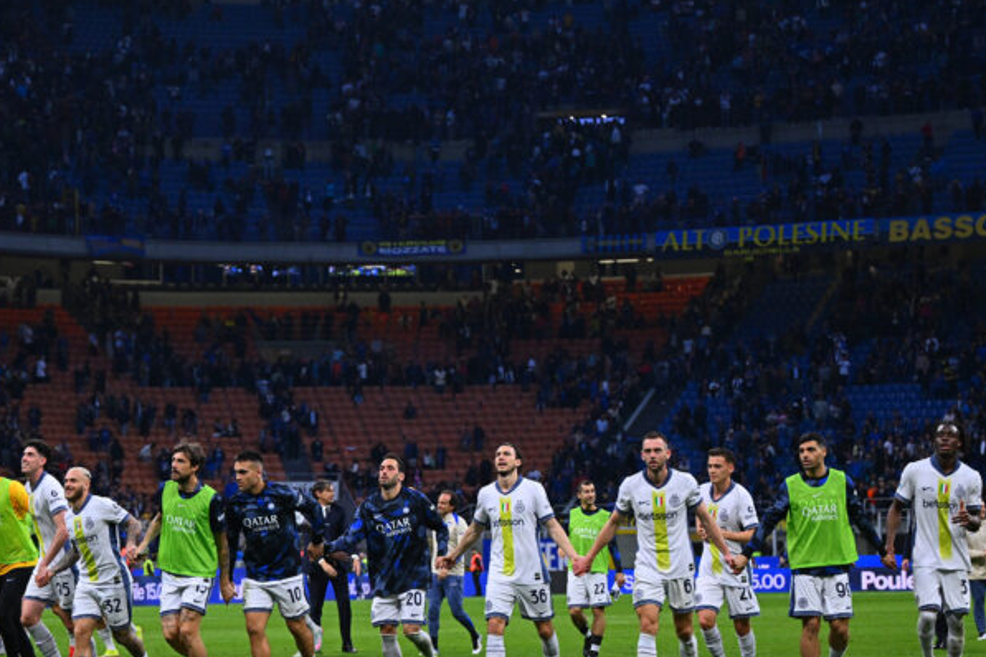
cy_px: 414
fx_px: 3286
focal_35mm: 120
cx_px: 324
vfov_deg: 11.4
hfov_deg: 17.0
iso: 1600
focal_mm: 70
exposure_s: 1/1600
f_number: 2.8
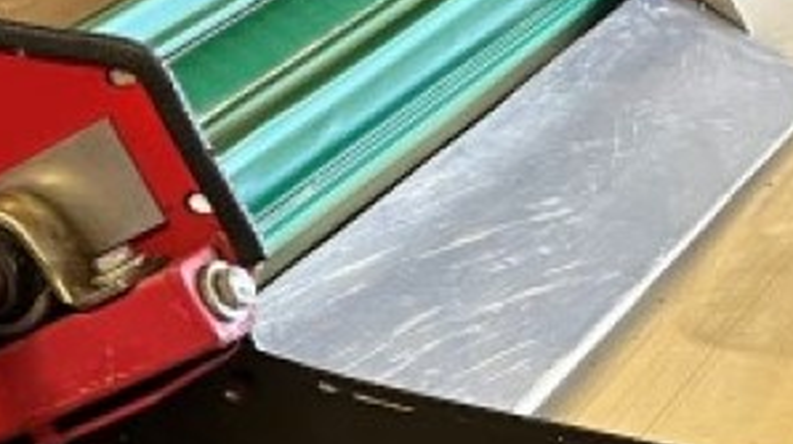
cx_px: -327
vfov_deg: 8.8
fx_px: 2878
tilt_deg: -21.8
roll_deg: +1.8
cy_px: 247
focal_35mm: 137
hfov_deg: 14.8
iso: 320
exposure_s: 1/50
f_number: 1.6
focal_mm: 5.1
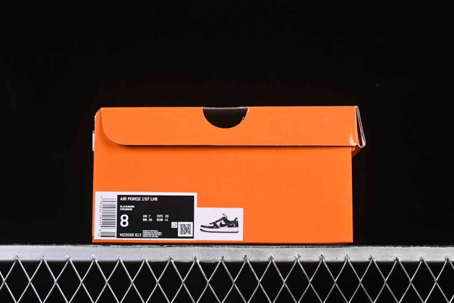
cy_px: 152
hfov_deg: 27.0
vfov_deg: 18.2
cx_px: 227
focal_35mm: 75
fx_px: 946
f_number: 7.1
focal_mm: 50
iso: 160
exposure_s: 1/60
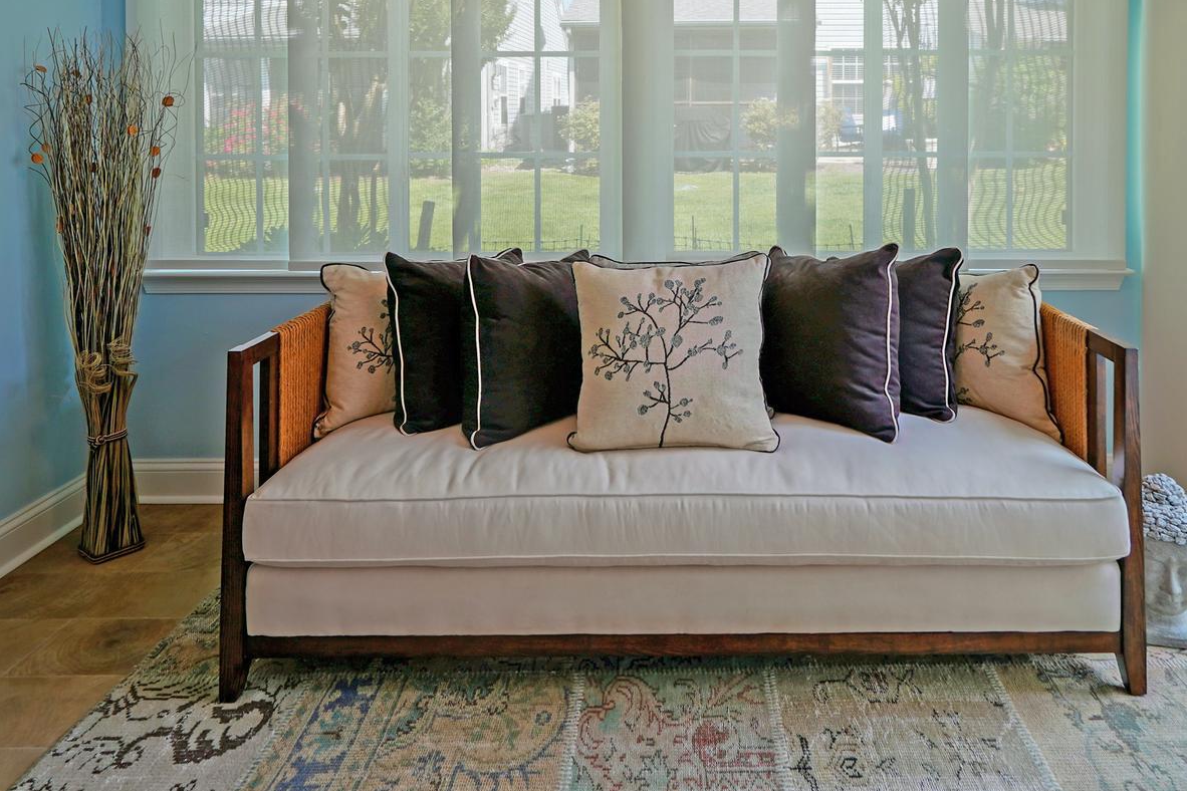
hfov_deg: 68.8
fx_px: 857
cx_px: 706
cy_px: 118
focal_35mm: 26
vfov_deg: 46.0
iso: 100
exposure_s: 1/40
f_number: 3.2
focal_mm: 10
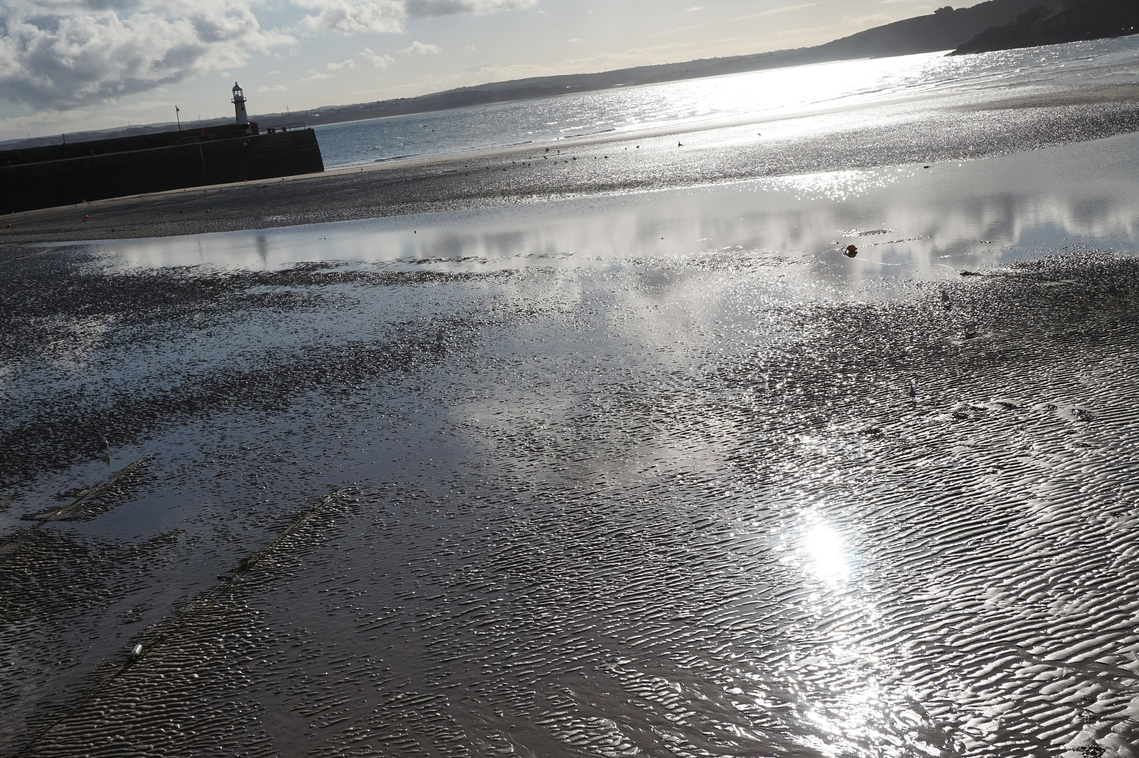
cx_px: 570
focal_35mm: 44
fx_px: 1375
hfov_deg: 45.0
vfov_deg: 30.8
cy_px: 379
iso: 100
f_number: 11
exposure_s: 1/500
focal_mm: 29
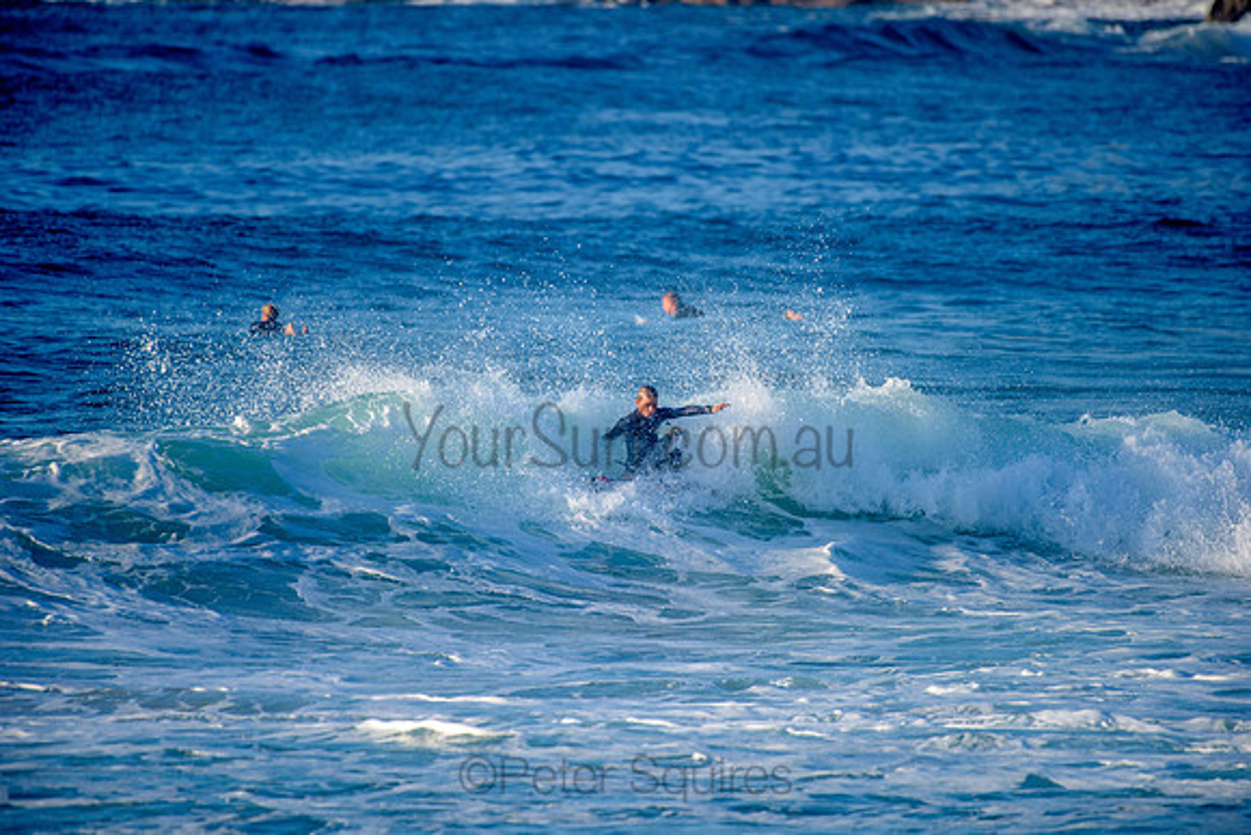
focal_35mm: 500
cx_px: 626
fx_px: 17378
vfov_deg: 2.8
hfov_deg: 4.1
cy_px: 418
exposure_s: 1/2000
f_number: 5.6
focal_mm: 500
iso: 320
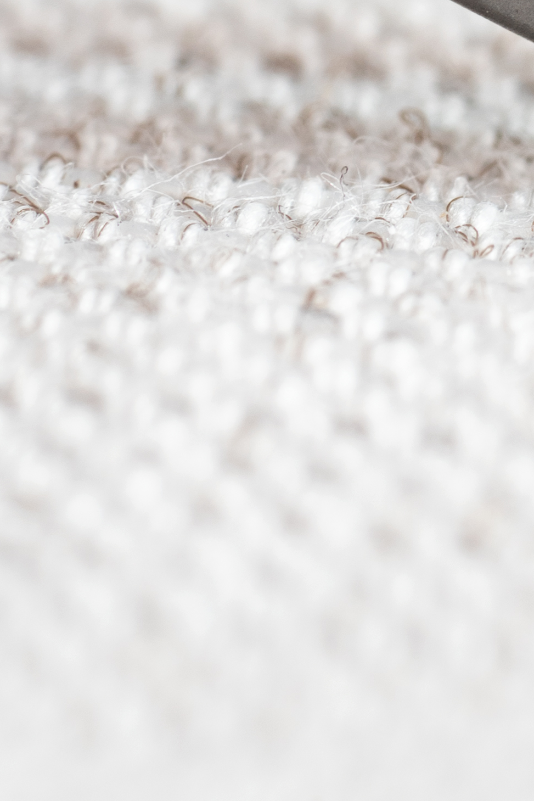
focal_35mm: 370
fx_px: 8230
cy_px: -113
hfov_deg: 3.7
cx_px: 998
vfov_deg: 5.5
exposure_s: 1/6
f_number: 8
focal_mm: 90
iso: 100
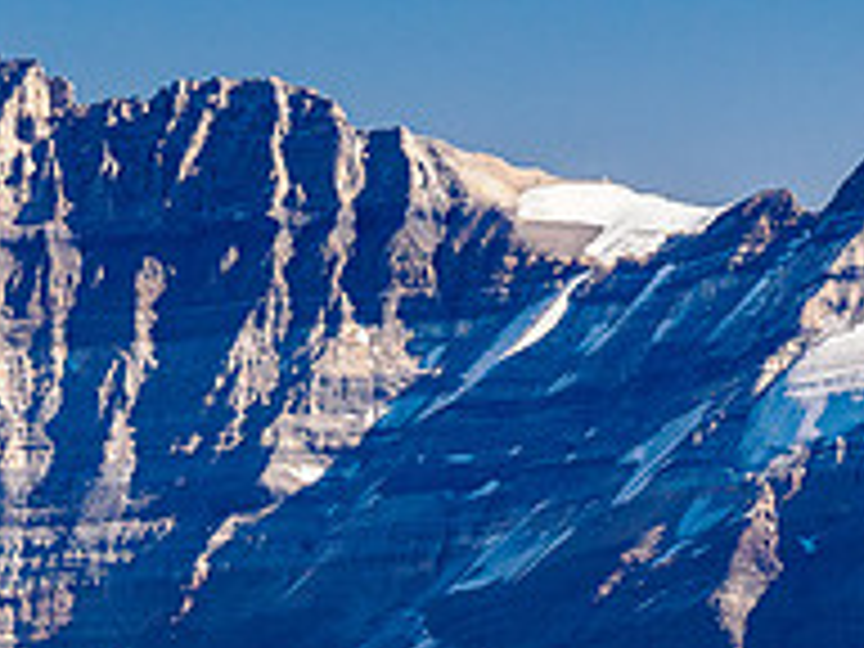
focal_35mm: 424
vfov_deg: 3.5
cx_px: 297
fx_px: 10583
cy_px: 542
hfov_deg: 4.7
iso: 320
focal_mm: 70
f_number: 8
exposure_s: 1/125
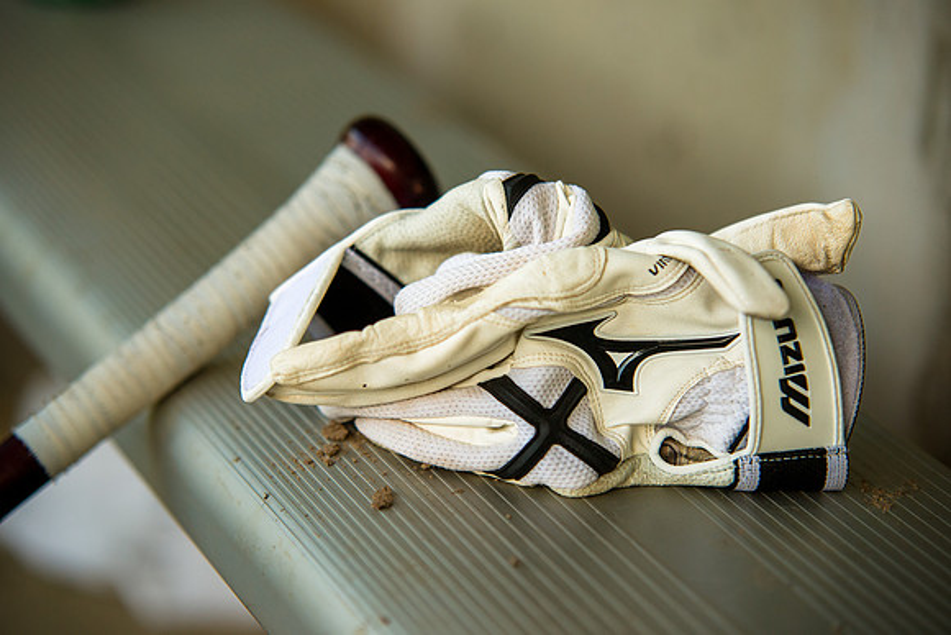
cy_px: 318
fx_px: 2378
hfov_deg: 22.6
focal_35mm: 90
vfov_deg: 15.2
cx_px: 476
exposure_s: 1/750
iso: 400
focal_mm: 90
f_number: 2.8
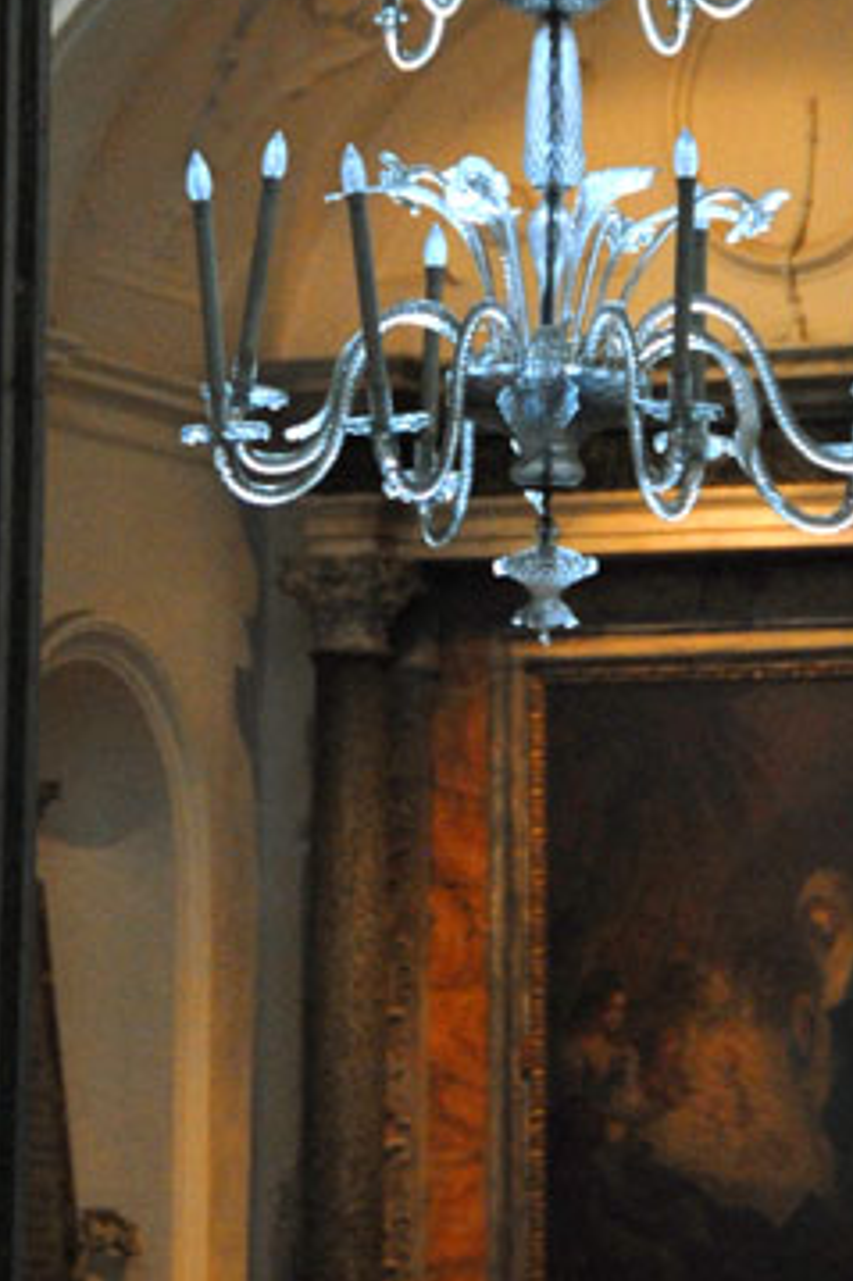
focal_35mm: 207
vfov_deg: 9.9
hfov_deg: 6.6
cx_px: 405
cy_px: 364
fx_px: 7364
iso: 800
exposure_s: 1/13
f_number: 5
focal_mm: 80
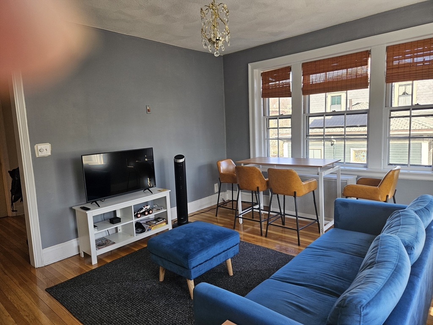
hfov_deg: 73.9
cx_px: 216
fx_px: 288
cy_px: 162
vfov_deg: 58.9
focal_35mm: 23
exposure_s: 1/120
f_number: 1.8
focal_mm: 5.4
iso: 50
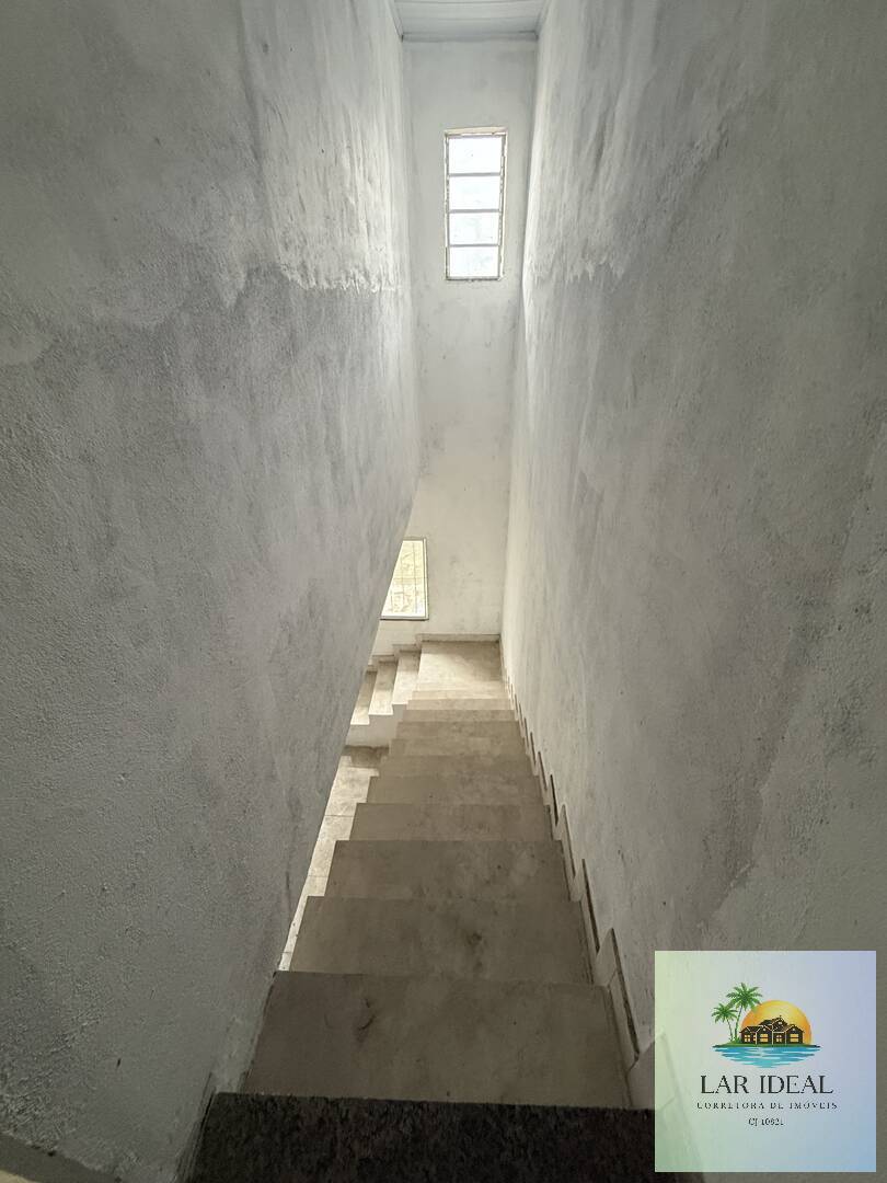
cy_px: 592
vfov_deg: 102.1
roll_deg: +1.8
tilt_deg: -31.9
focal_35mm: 14
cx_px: 444
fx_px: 478
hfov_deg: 85.7
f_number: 2.2
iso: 400
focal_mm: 2.22
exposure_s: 1/60
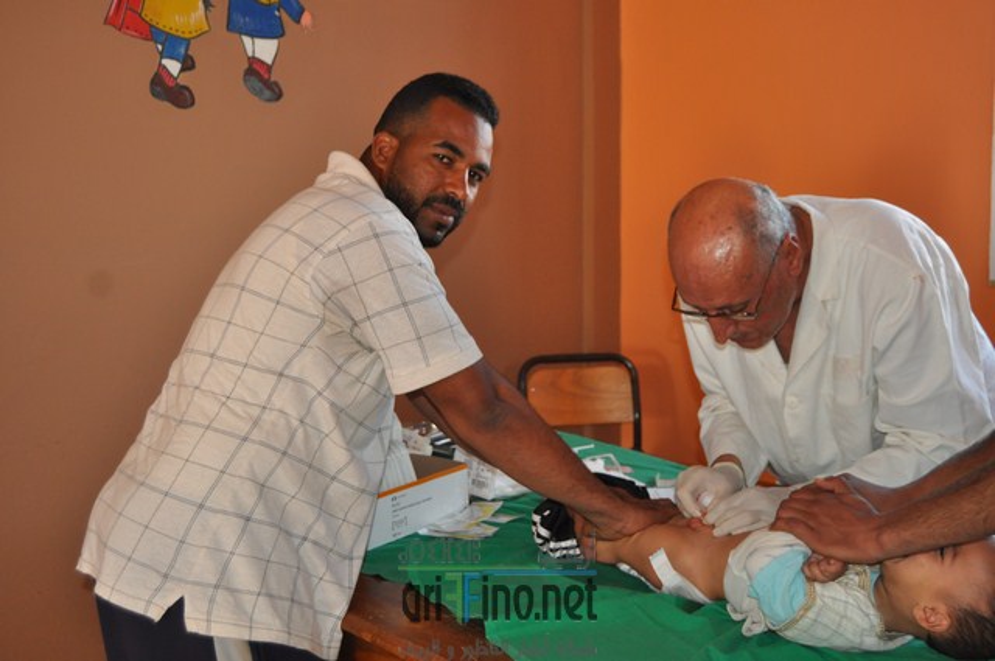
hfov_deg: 43.7
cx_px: 498
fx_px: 1242
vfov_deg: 29.8
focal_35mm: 45
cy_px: 330
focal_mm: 30
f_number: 4.2
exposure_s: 1/60
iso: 800
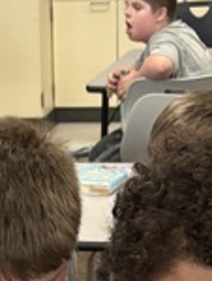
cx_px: -19
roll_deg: +4.5
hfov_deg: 8.4
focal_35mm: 177
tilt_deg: -33.0
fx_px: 1441
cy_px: 644
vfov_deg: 9.9
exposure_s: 1/62
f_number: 1.6
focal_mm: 5.96
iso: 64
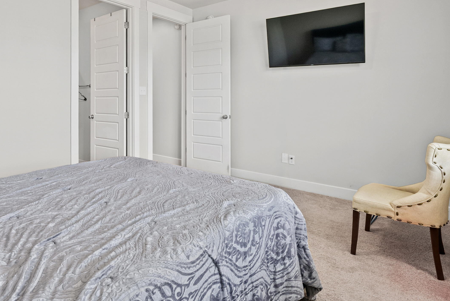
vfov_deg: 55.8
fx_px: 275
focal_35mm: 22
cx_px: 182
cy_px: 95
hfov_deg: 77.7
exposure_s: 1/10
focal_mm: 16
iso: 800
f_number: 9
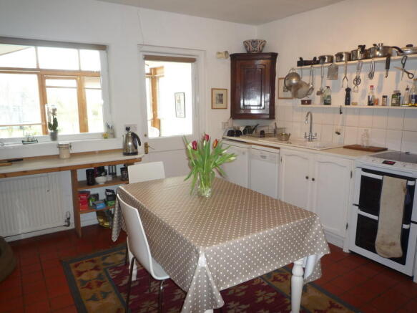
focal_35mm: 25
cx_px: 208
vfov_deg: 54.9
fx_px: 301
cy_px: 156
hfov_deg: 69.4
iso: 125
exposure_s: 1/30
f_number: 2.8
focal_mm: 4.4
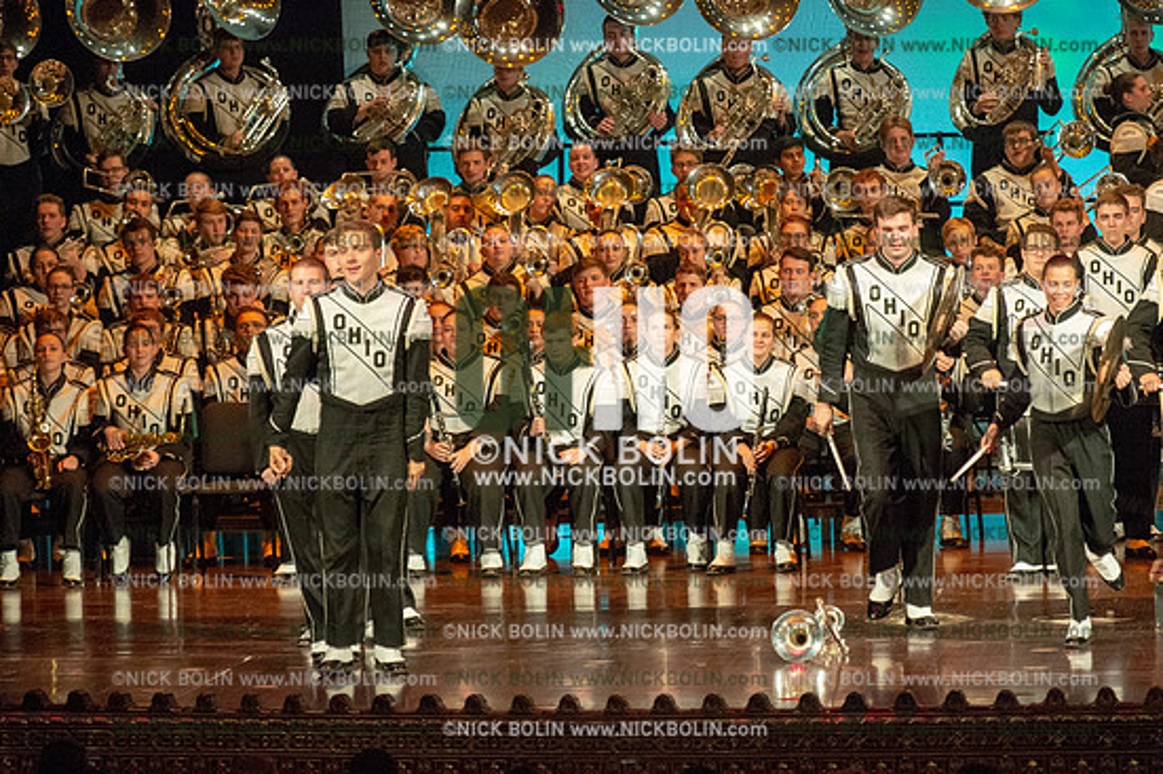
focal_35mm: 221
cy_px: 386
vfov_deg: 6.2
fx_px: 7137
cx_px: 604
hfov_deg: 9.3
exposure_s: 1/320
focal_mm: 210
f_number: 5.6
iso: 8000
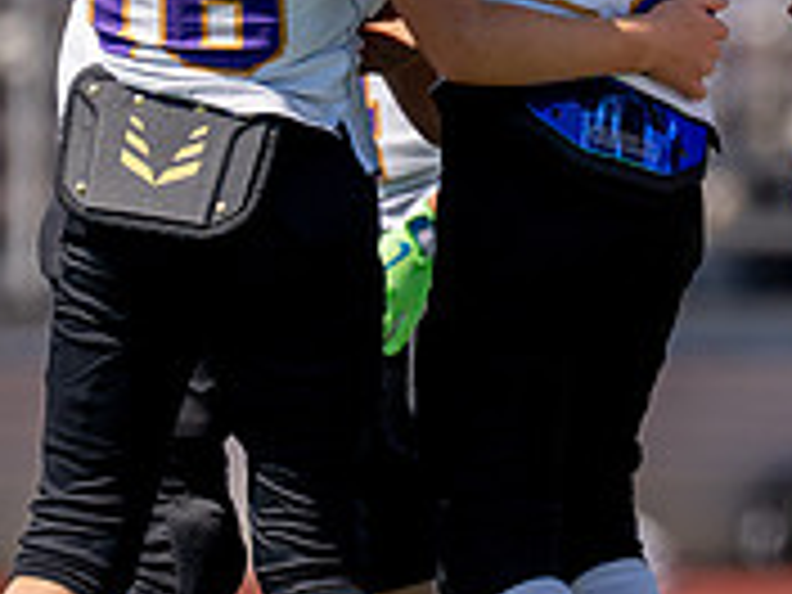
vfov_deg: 1.7
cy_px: 114
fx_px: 19699
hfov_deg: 2.3
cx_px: 673
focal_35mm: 861
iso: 200
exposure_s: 1/5000
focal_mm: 200
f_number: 2.8
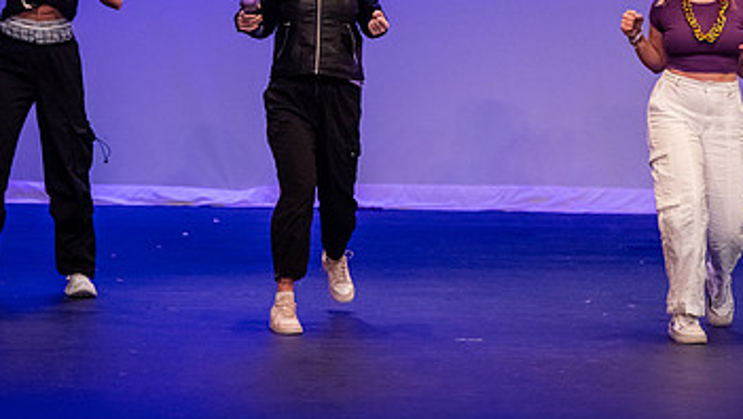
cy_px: 18
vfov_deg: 4.1
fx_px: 5796
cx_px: 320
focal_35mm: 294
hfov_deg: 7.3
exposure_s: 1/320
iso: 4000
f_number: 3.5
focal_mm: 170
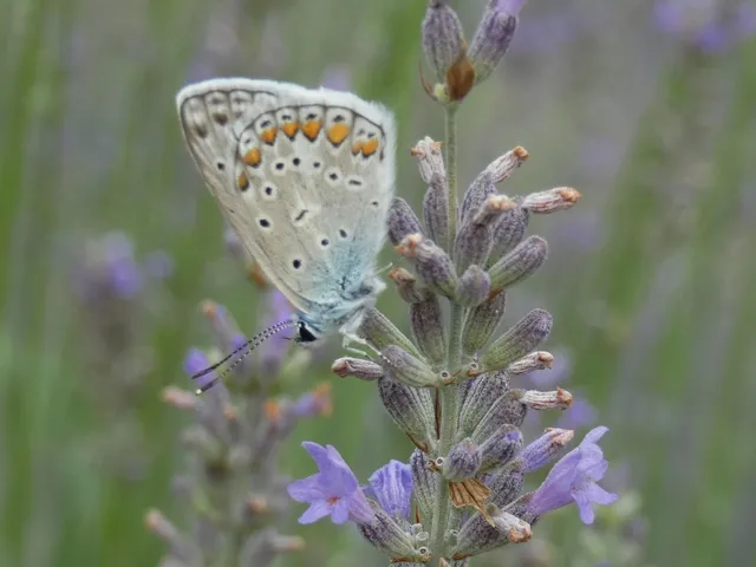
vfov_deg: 17.8
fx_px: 1813
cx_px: 378
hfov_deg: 23.6
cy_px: 284
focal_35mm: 83
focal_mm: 14.8
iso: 80
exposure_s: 1/80
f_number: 4.5
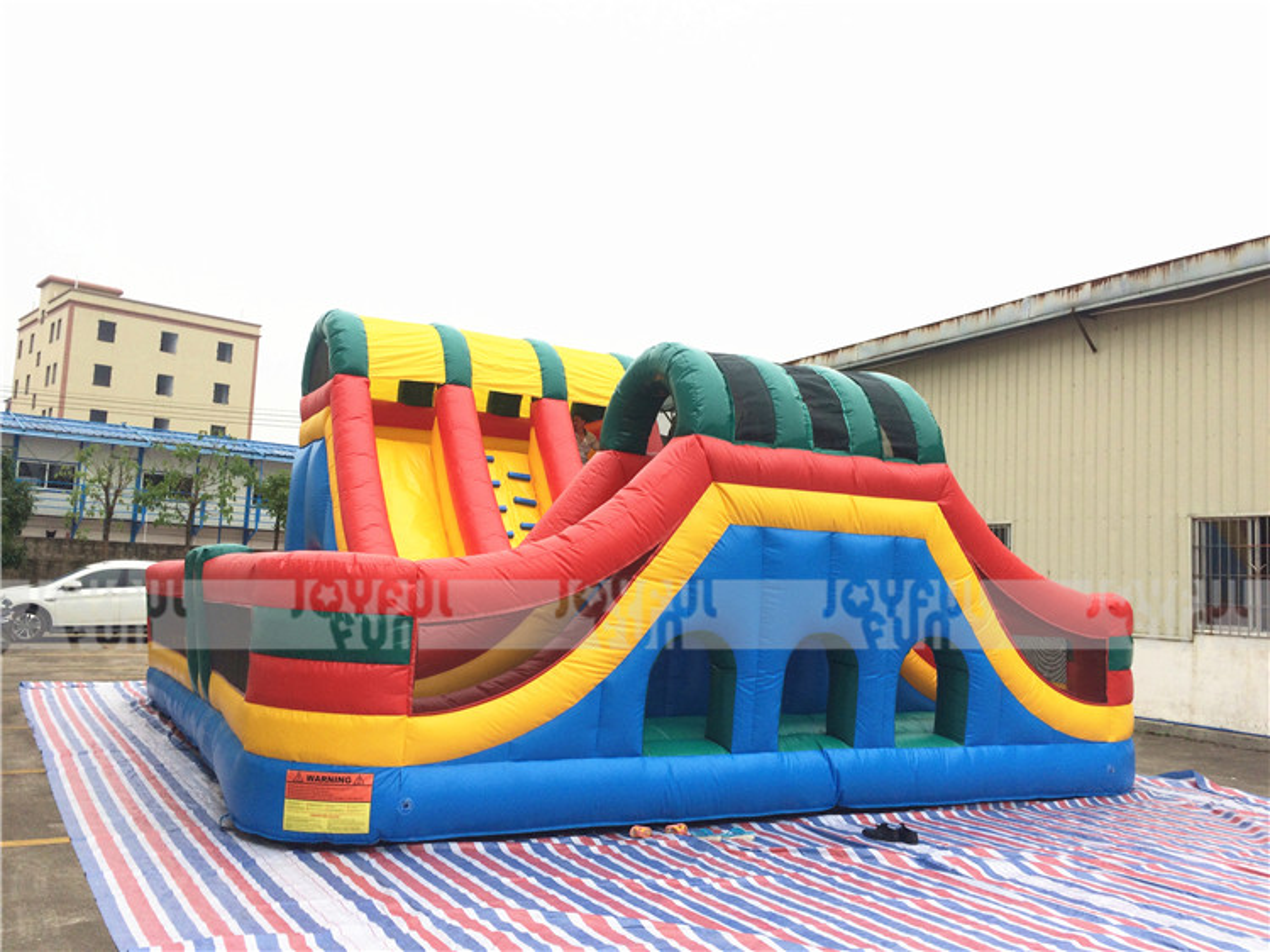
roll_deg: -2.3
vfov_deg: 48.2
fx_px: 1064
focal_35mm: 29
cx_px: 635
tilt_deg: +4.4
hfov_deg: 61.7
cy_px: 476
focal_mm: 4.15
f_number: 2.2
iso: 32
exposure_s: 1/2415
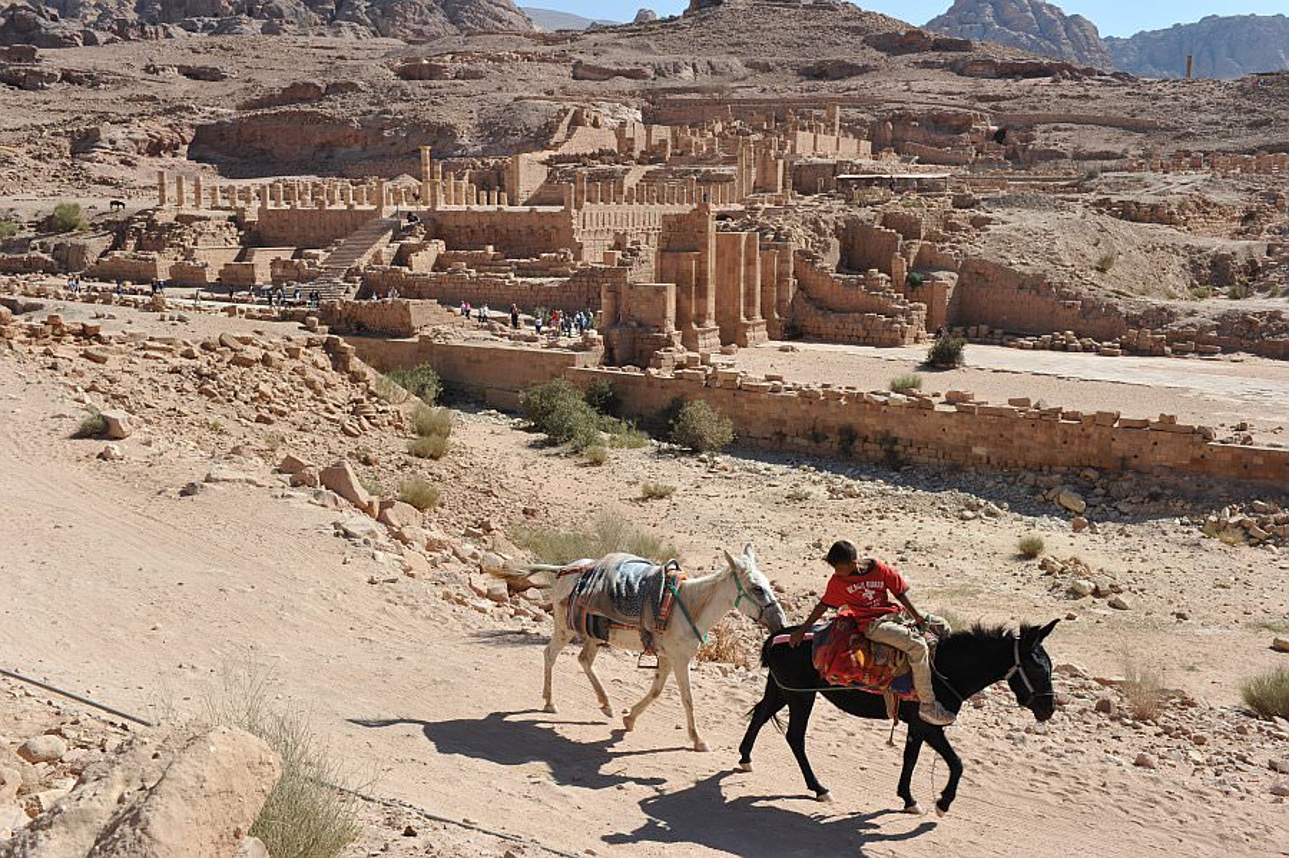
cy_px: 429
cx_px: 644
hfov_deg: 50.7
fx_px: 1360
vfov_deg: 35.0
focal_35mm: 38
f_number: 9
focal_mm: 38
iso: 200
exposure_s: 1/320
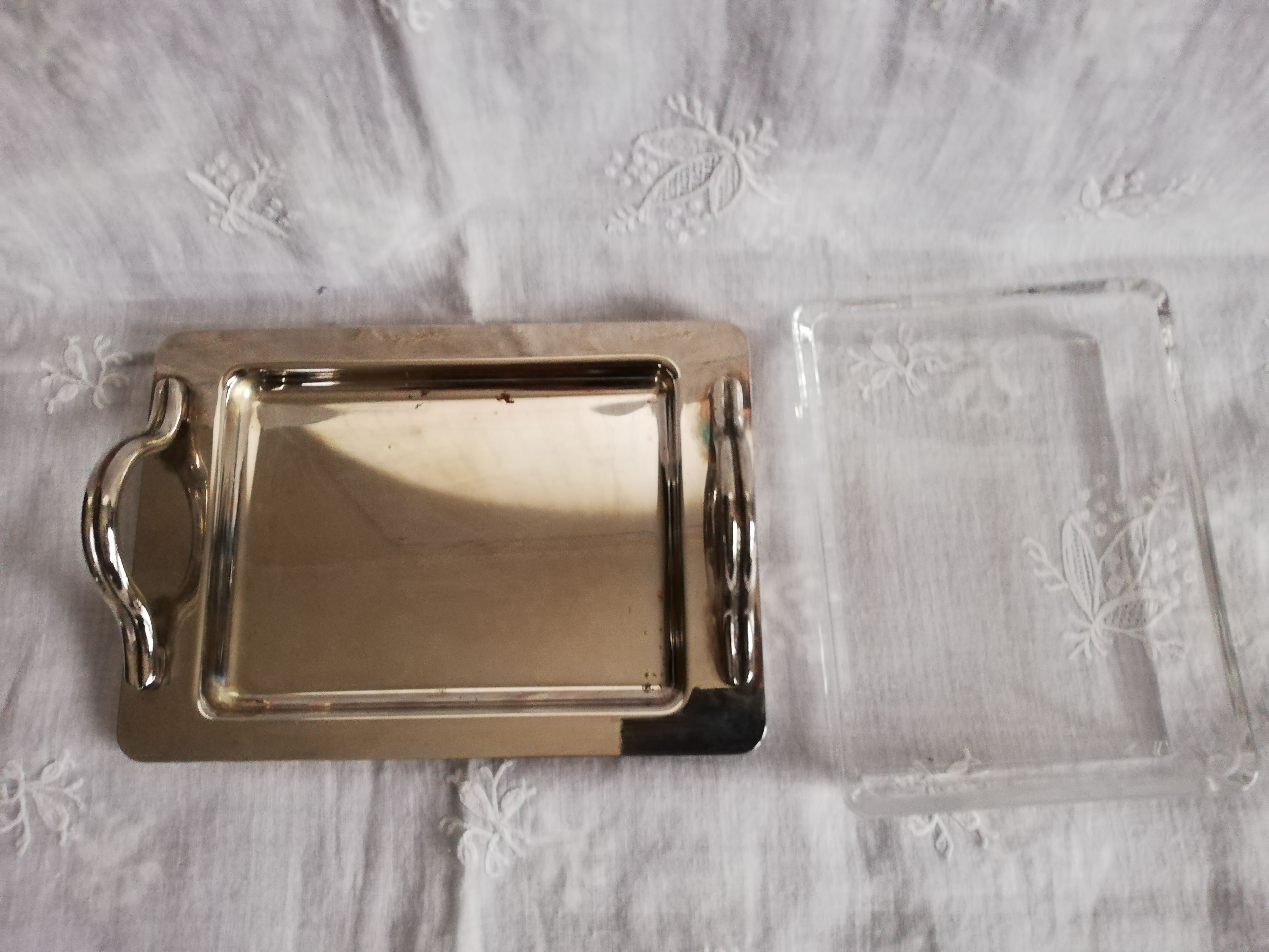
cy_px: 476
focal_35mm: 27
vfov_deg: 51.4
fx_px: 990
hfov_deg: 65.3
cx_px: 634
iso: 500
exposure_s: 1/20
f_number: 2.2
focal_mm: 3.81
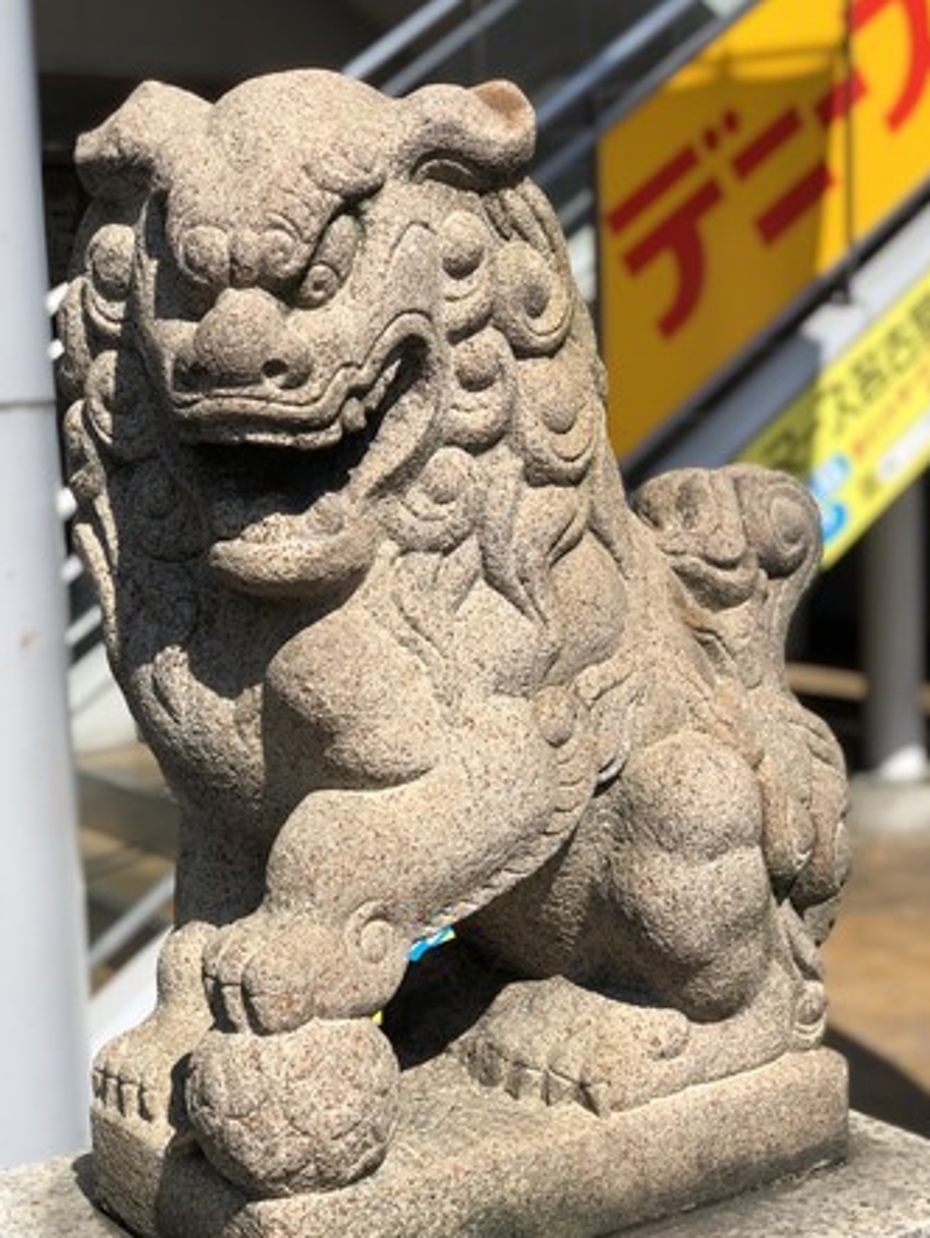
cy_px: 627
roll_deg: +2.0
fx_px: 2076
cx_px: 471
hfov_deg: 25.3
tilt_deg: -7.9
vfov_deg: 33.2
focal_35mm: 58
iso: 20
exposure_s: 1/923
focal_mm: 6.6
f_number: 2.8
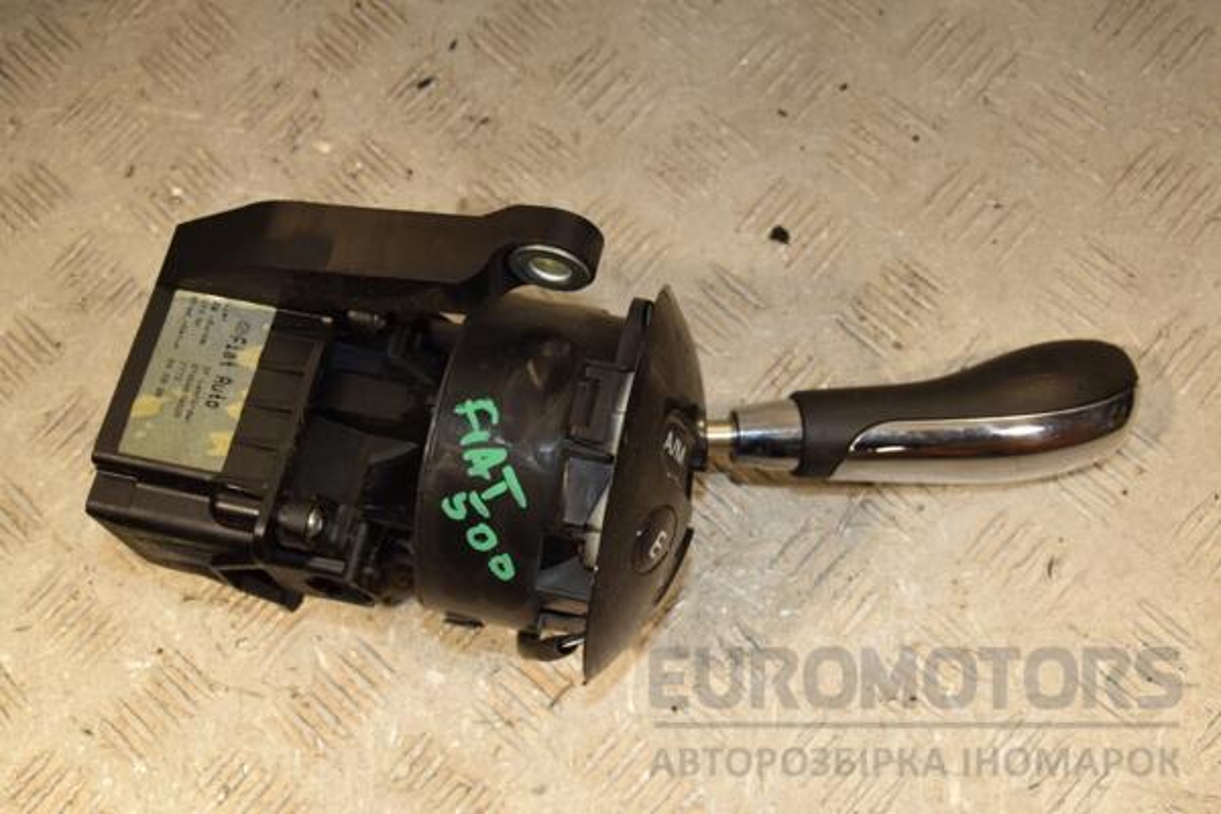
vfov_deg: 31.9
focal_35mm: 42
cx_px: 610
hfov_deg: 46.4
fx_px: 1424
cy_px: 407
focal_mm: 28
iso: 800
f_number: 7.1
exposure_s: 1/200
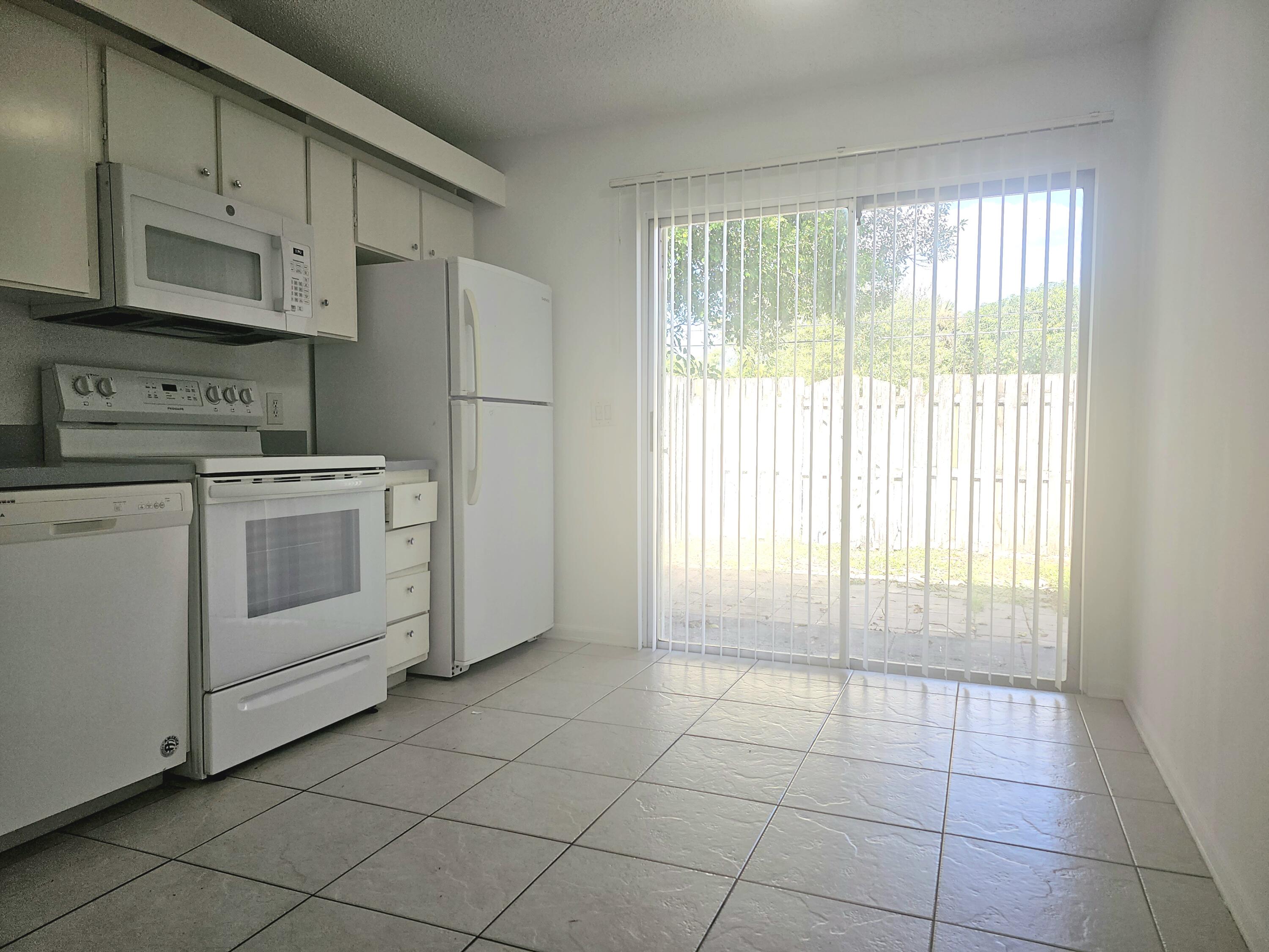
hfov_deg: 73.9
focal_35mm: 23
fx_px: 843
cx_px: 634
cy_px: 476
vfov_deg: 58.9
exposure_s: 1/120
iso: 10
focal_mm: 6.3
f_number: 1.7
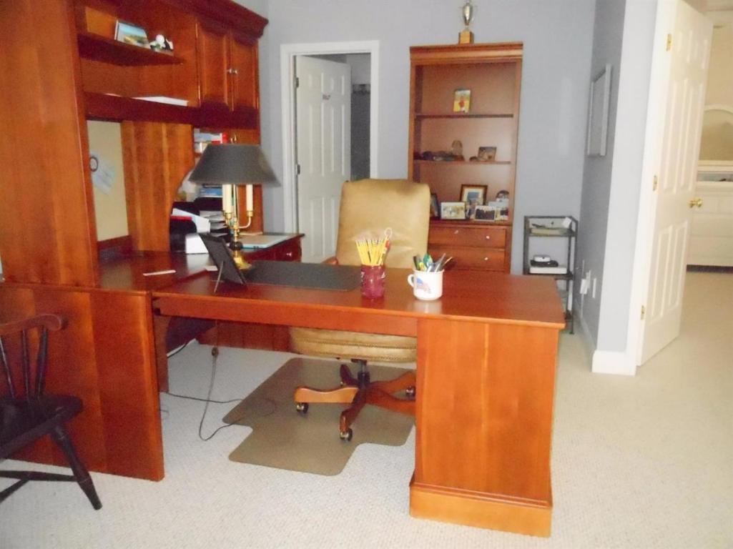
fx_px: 593
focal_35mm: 28
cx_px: 366
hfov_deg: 63.5
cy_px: 274
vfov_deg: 49.7
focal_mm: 5
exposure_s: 1/25
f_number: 3.7
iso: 1600
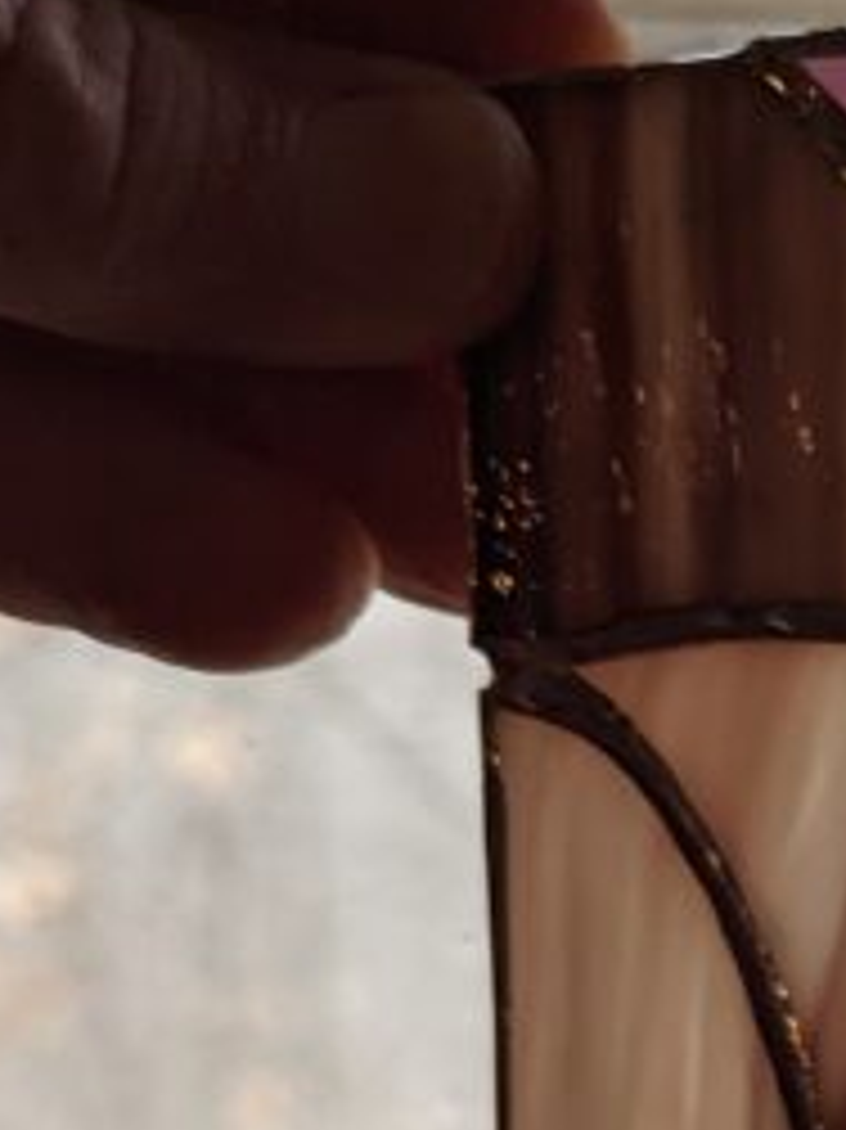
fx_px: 3196
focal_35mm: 98
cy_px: 1533
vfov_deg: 18.4
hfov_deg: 12.9
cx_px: 1760
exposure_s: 1/140
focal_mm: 6.81
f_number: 1.85
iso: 213
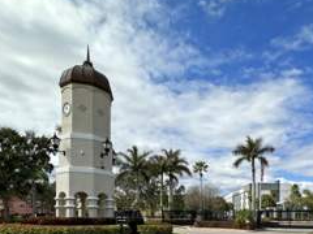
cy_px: 215
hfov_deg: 61.1
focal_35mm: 28
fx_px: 253
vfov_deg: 44.7
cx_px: 220
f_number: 2.2
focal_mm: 2.22
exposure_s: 1/3300
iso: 50
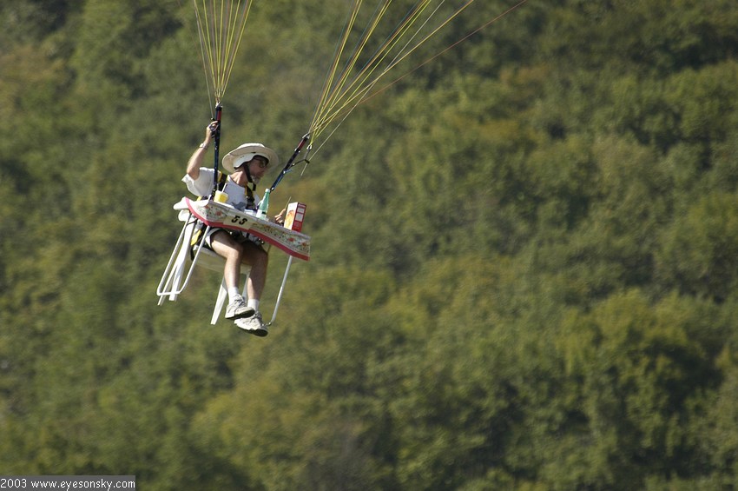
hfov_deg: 3.4
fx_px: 12288
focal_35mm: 600
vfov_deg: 2.3
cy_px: 246
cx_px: 369
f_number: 5.6
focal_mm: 400
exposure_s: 1/640
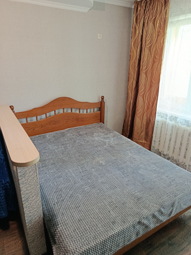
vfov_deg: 71.6
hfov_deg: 56.8
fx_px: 177
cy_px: 128
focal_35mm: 24
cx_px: 96
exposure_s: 1/25
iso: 1294
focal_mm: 5.24
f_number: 1.7
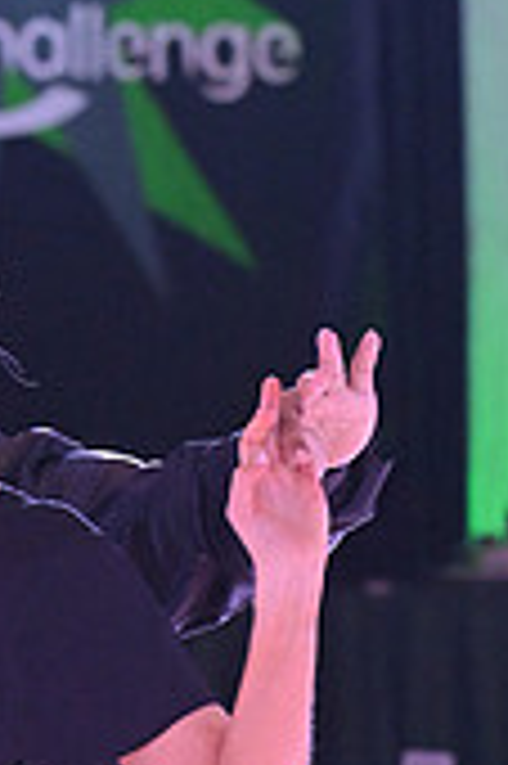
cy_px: 1022
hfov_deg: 2.8
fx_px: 10519
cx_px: -38
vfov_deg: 4.1
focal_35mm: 496
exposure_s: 1/400
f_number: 6.3
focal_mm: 145
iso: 5000
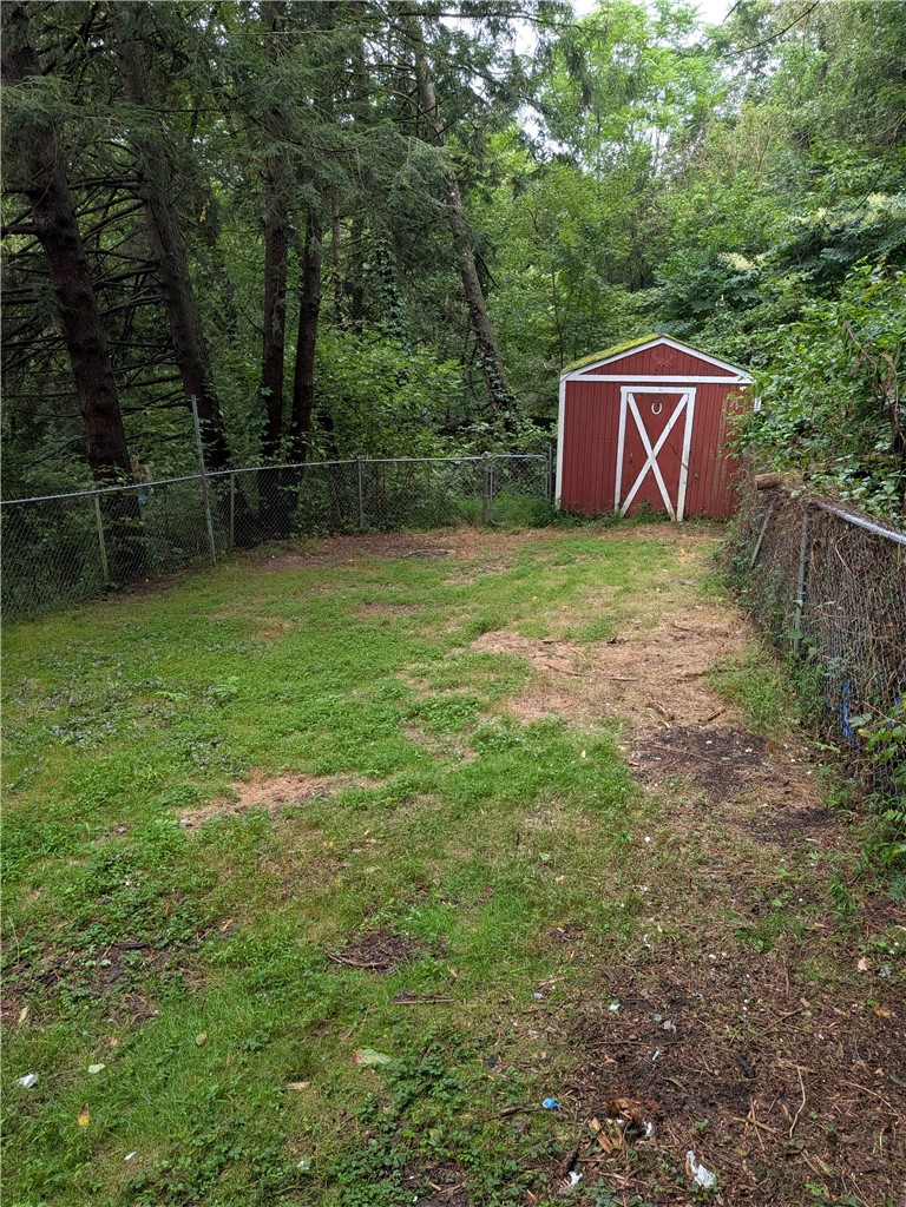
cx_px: 453
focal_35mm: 24
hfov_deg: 56.8
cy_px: 604
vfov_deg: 71.6
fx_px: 838
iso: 112
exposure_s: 1/166
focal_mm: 4.53
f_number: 1.7
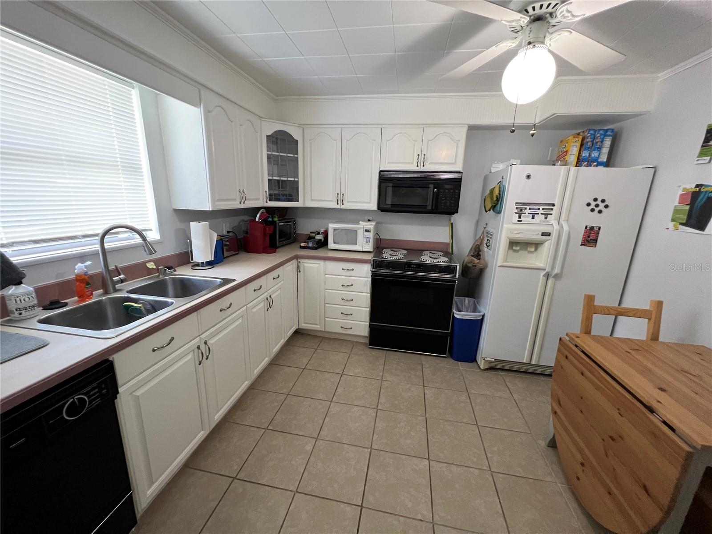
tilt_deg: -13.7
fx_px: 267
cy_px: 267
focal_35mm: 13
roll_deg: -1.9
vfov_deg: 89.9
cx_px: 356
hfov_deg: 106.2
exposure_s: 1/60
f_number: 1.8
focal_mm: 1.57
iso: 400
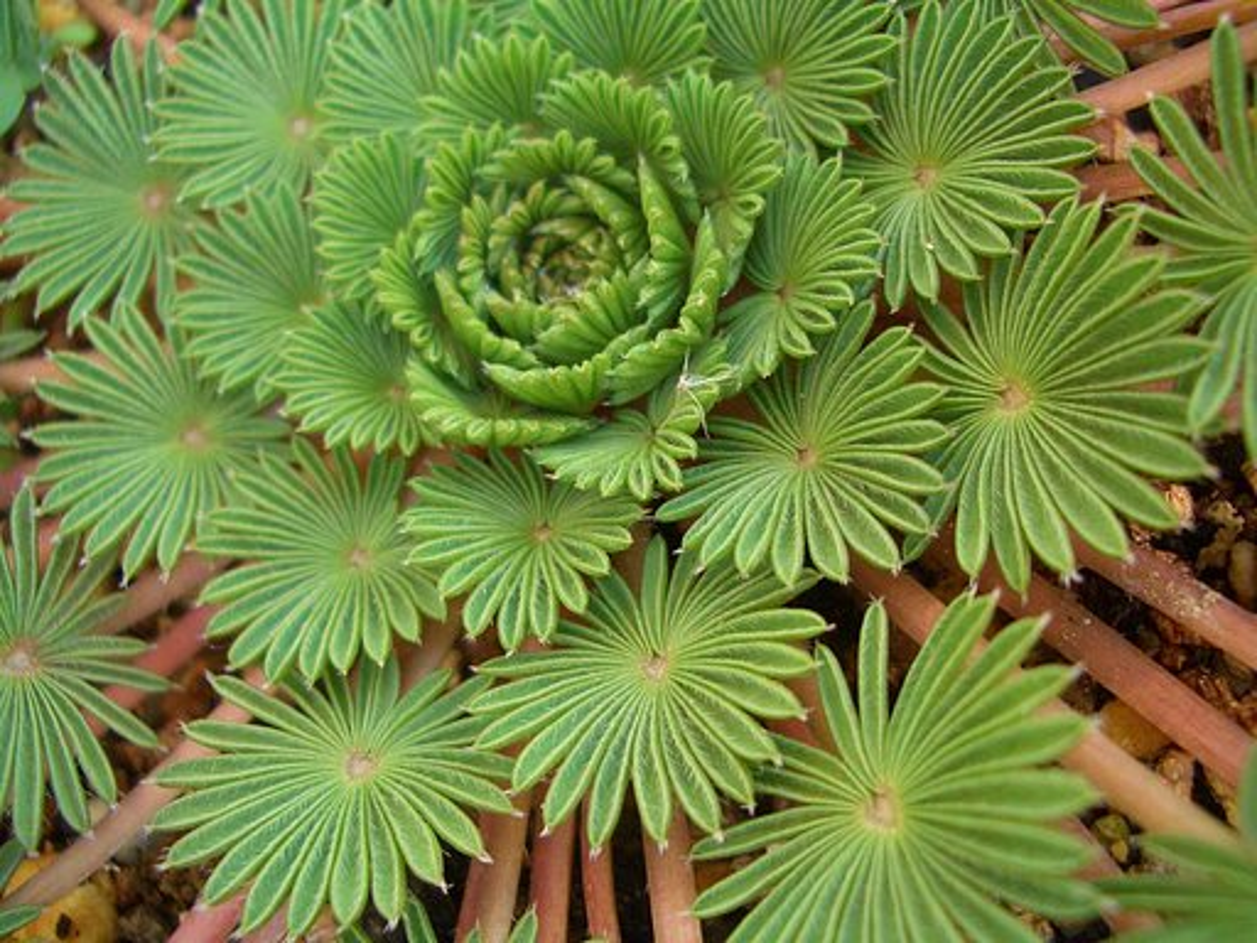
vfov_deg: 40.7
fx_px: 1271
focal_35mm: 35
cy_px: 472
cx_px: 628
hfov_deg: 52.6
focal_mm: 5.8
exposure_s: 1/60
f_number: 2.6
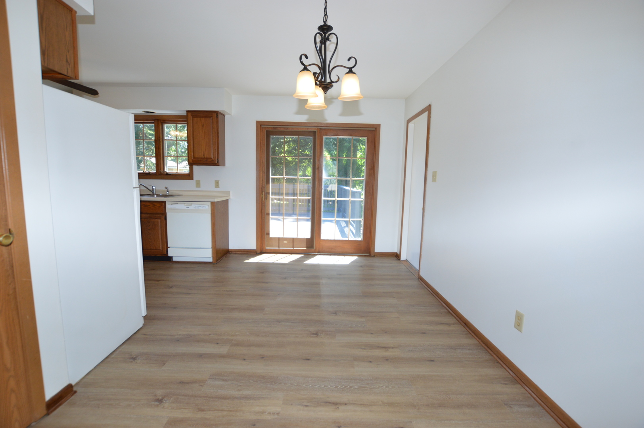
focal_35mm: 15
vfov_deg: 77.2
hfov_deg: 100.4
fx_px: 268
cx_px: 322
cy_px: 214
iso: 400
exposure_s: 1/125
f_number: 5.6
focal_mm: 10
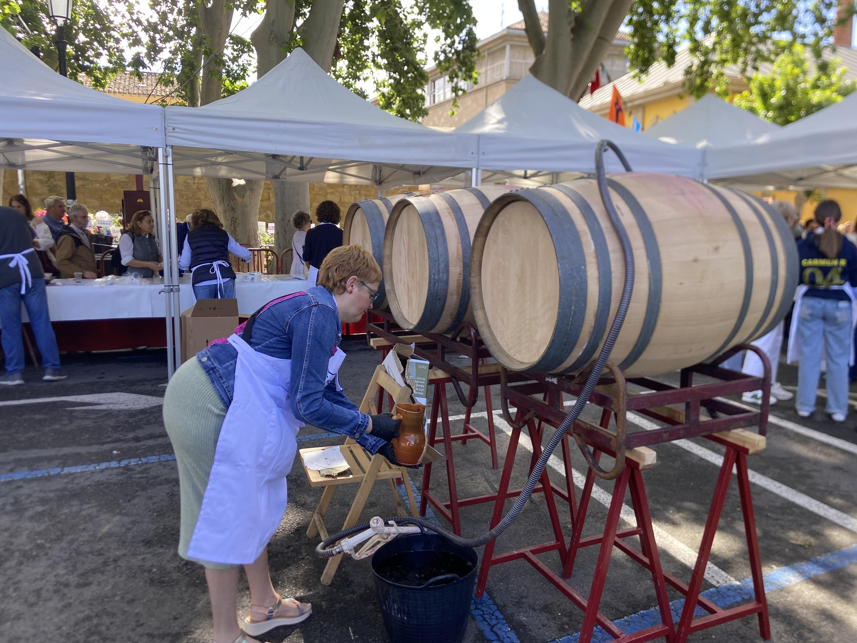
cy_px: 322
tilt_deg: -10.0
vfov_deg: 53.1
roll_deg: +0.0
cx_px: 428
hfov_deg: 67.3
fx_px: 644
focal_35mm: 26
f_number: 1.8
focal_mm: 4.25
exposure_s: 1/309
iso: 32
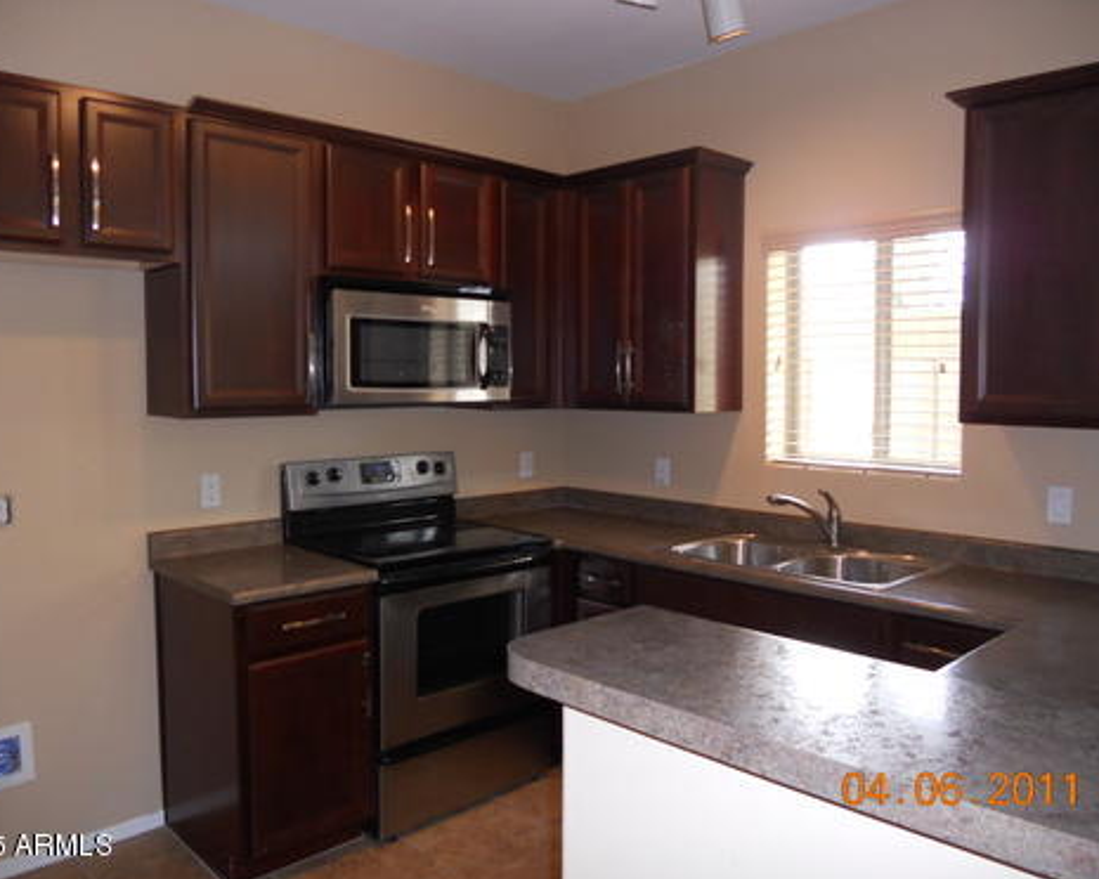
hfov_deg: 60.4
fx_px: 943
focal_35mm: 29
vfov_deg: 50.0
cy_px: 432
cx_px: 532
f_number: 3.2
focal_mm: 4.9
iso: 200
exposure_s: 1/25
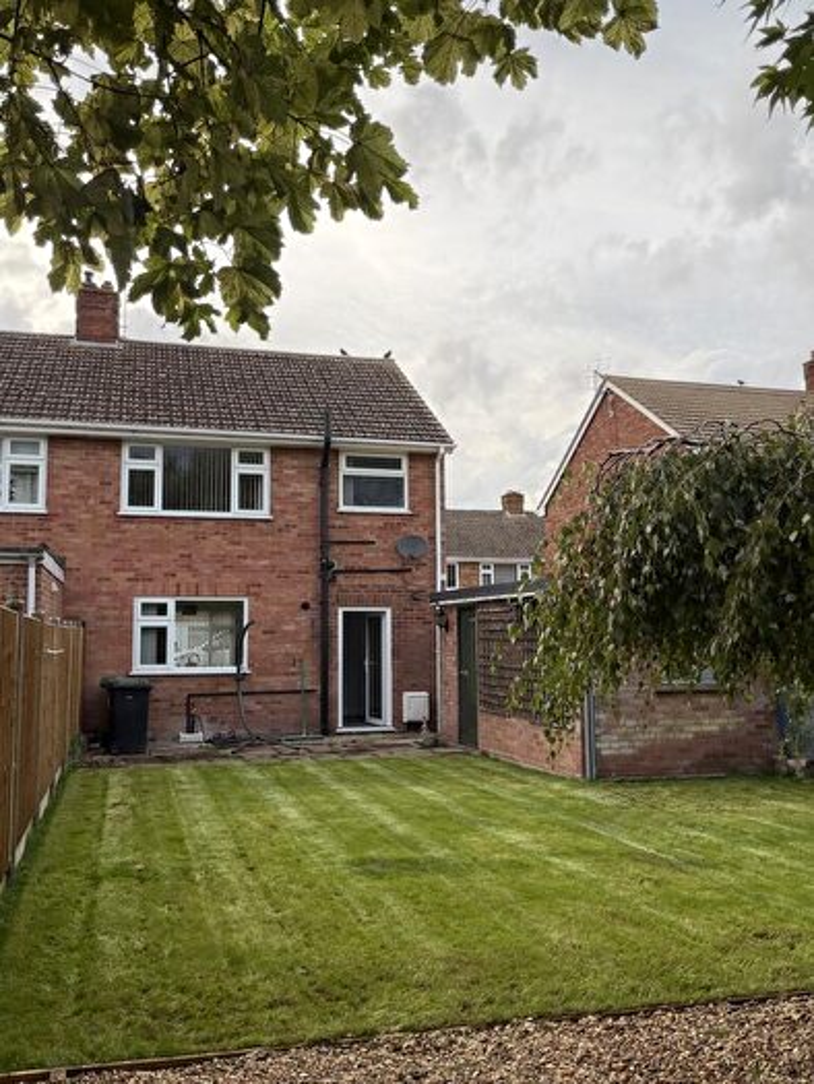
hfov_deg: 46.8
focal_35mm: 30
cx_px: 407
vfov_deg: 60.0
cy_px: 542
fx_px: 940
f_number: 1.9
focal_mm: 2.71
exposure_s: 1/211
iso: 32
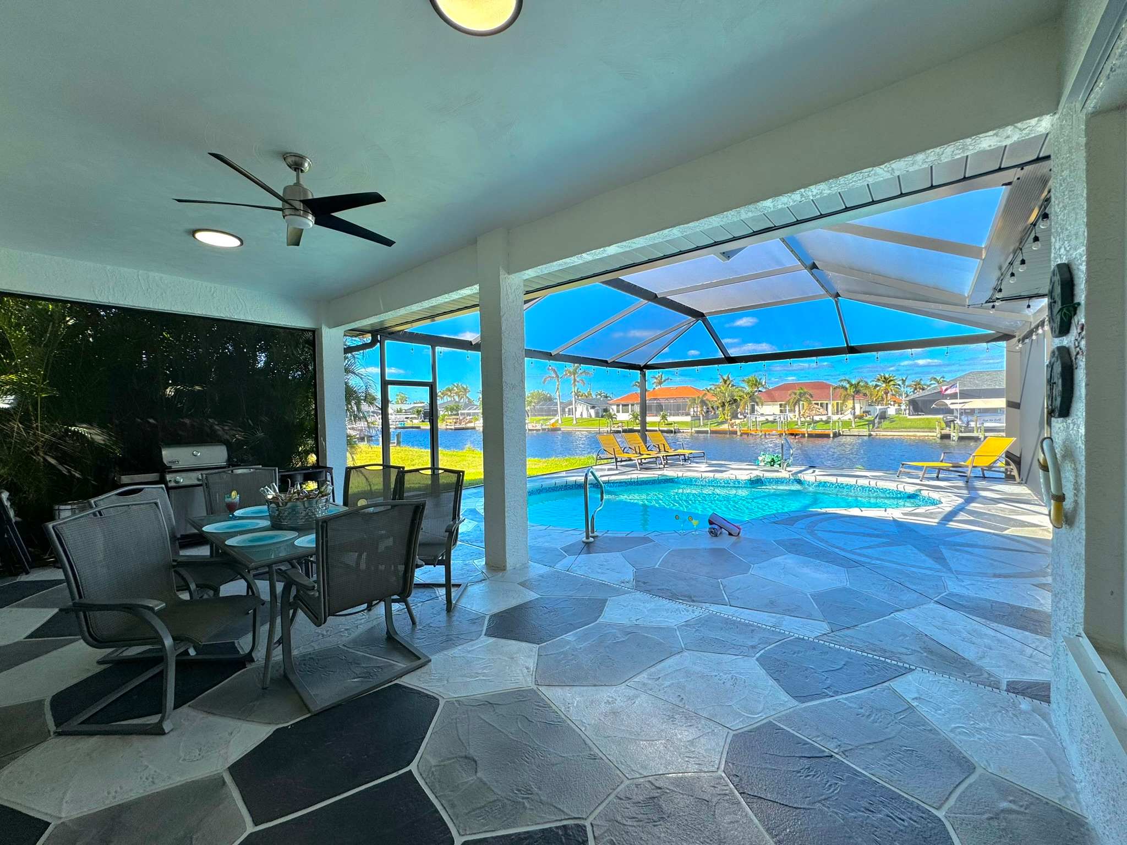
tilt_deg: -1.4
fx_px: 456
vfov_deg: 85.7
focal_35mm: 14
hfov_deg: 102.1
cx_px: 564
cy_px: 422
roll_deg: +0.3
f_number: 2.2
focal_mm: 2.22
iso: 40
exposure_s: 1/283
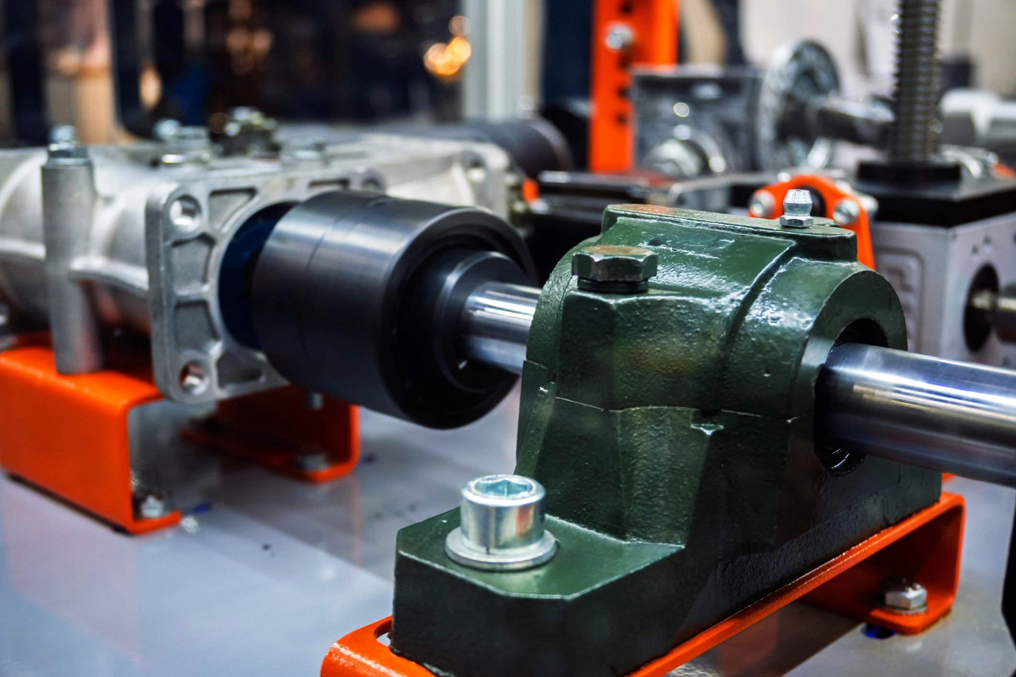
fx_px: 1164
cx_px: 508
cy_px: 338
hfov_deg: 47.2
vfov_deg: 32.4
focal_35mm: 41
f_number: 4.5
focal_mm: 27.5
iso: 800
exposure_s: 1/80
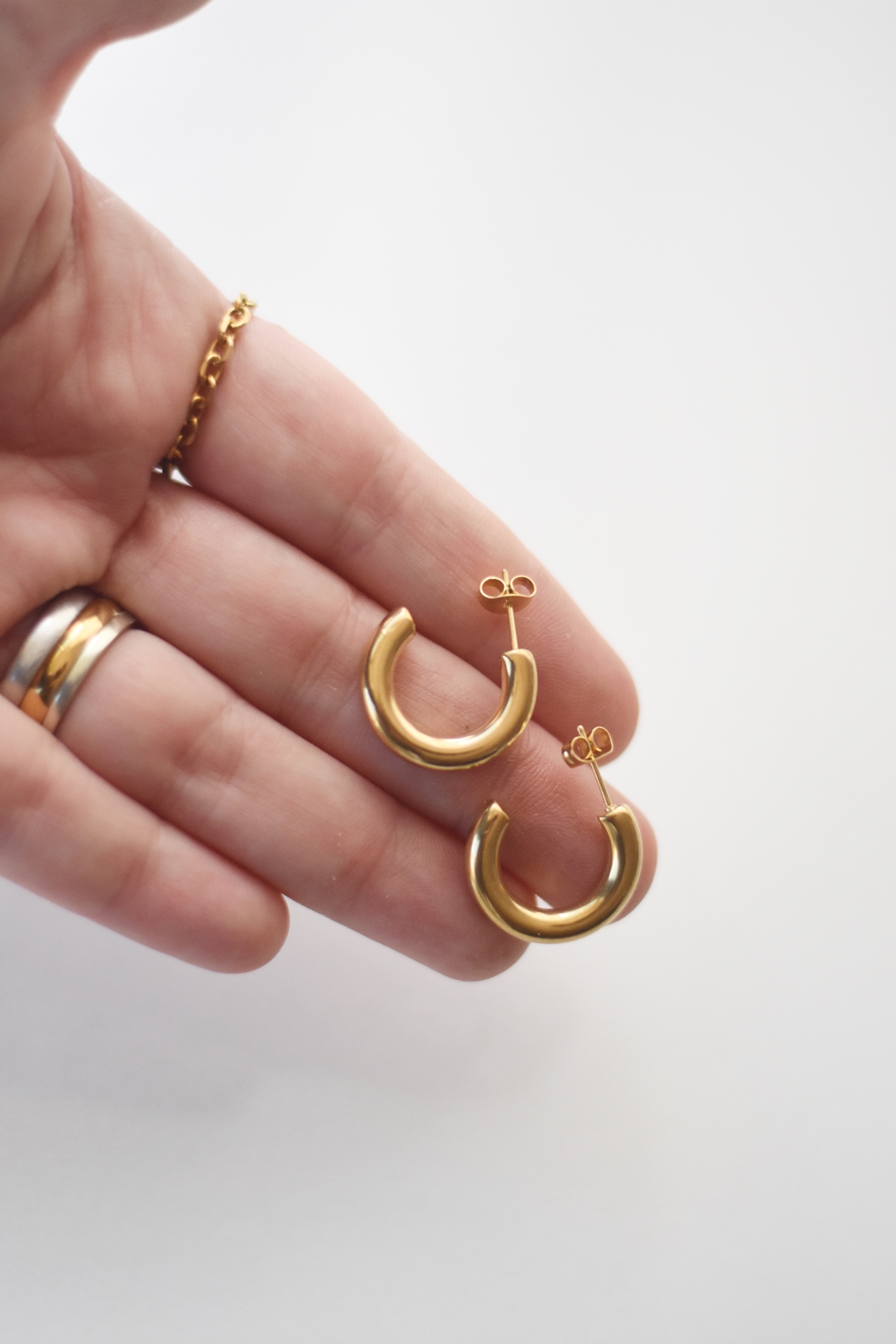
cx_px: 448
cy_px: 672
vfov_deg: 27.0
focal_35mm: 75
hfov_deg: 18.2
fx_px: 2799
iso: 1100
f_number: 1.8
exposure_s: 1/8000
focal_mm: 50
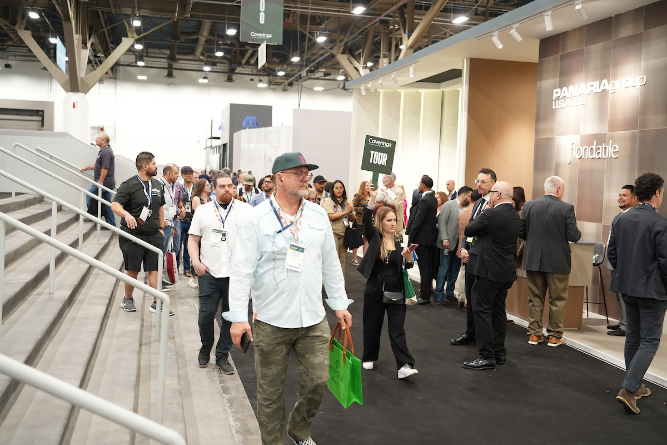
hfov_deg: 50.7
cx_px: 334
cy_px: 222
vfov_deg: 35.1
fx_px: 704
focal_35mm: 38
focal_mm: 38
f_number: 2.8
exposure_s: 1/200
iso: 1000
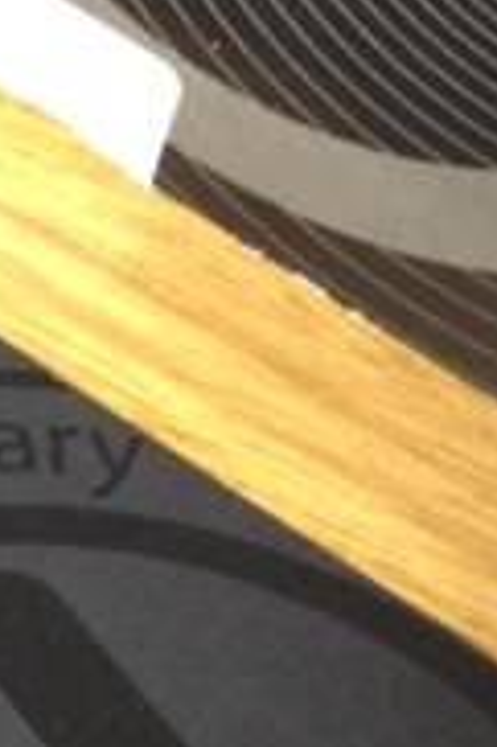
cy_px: -78
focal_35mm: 128
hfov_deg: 9.4
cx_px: -743
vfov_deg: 15.6
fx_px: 2656
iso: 125
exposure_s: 1/16
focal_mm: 4.28
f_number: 2.4
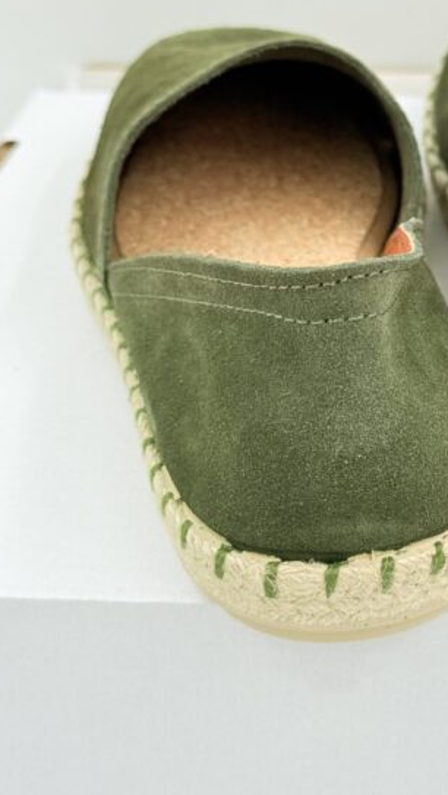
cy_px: 362
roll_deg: +0.5
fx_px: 1624
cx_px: 425
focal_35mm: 77
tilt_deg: -30.4
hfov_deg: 15.5
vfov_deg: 27.5
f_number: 1.78
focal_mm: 6.76
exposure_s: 1/669
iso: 80
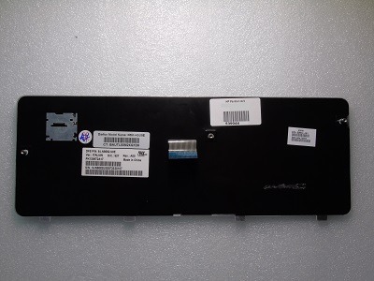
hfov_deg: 54.0
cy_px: 140
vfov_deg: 41.8
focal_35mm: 34
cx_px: 187
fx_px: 367
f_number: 6.3
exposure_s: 1/15
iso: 100
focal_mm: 6.1
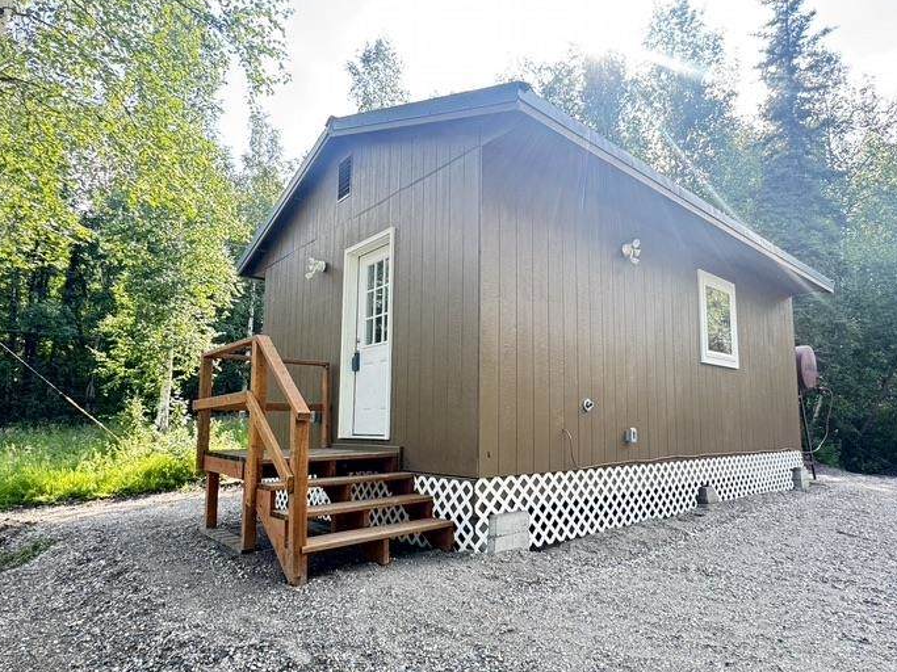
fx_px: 544
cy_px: 366
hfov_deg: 78.3
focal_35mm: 21
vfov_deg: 63.3
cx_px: 525
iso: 64
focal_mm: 2.22
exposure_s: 1/99
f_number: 2.2
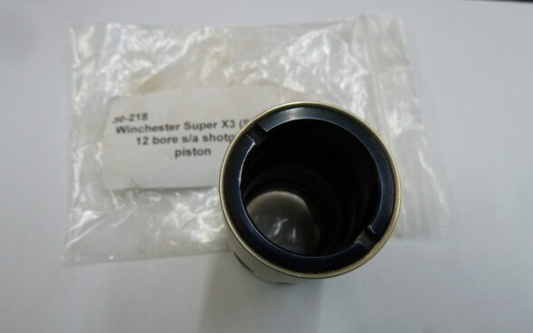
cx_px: 264
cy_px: 194
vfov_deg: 45.8
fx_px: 392
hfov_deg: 68.4
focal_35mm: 27
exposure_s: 1/30
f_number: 3.3
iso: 200
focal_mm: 4.1
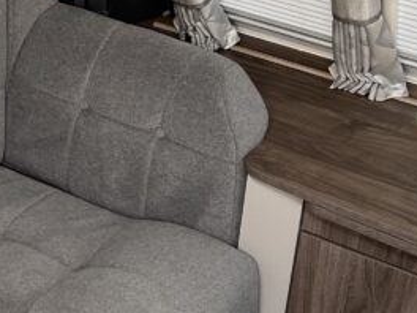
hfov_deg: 19.0
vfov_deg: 14.6
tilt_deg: -29.6
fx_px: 1217
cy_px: 111
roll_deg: -4.1
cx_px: 9
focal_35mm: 101
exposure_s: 1/121
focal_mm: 5.7
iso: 80
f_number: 1.5
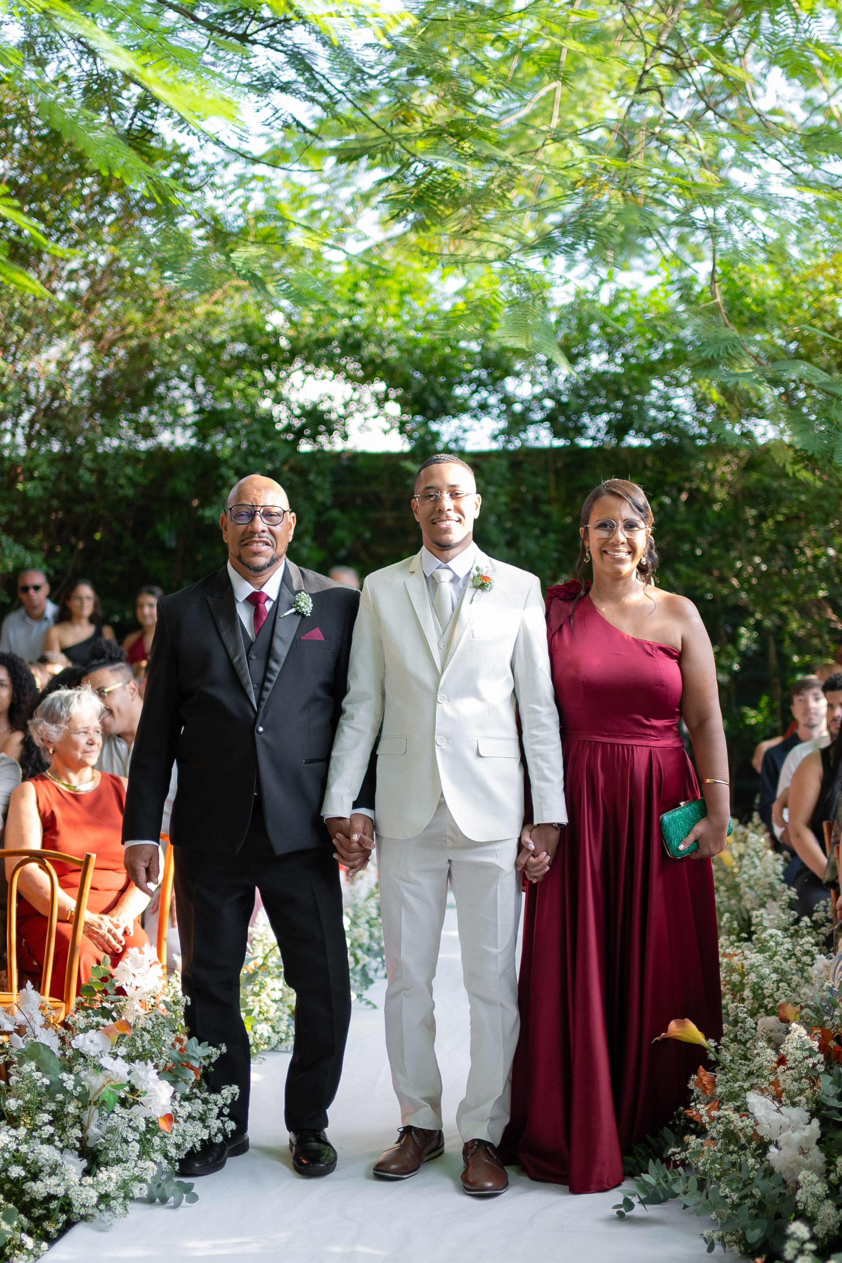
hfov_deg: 26.0
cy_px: 632
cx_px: 421
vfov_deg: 38.2
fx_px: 1824
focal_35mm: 52
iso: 400
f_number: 1.4
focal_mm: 35
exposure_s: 1/1250
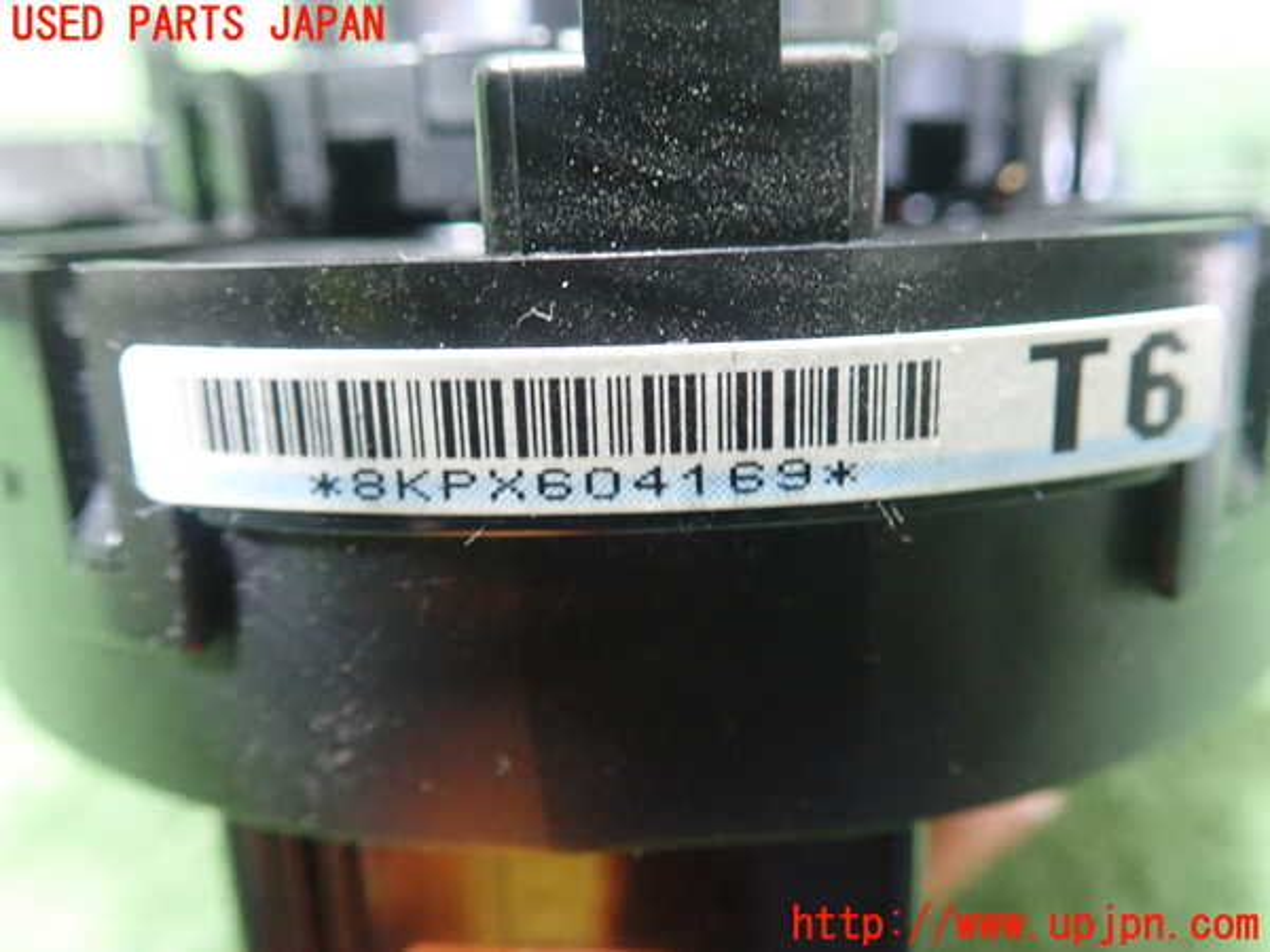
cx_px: 635
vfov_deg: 46.8
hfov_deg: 60.0
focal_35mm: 30
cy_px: 476
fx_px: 1101
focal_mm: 5.5
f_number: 2.3
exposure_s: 1/30
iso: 1000
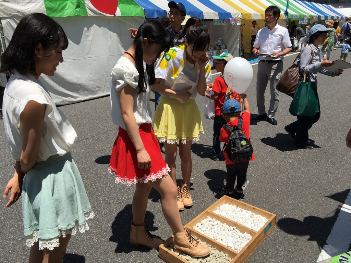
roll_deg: +1.7
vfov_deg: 48.2
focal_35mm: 29
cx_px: 176
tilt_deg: -17.6
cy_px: 132
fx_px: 294
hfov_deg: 61.7
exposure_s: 1/2262
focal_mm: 4.15
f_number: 2.2
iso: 25
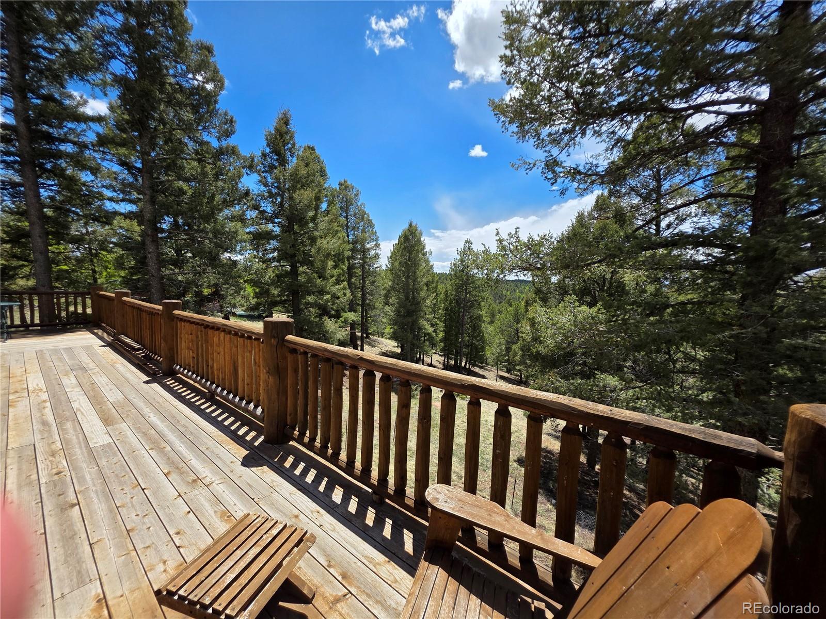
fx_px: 310
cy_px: 310
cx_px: 413
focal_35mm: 13
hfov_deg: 106.2
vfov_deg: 89.9
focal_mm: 2.2
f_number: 1.9
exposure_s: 1/1358
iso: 40
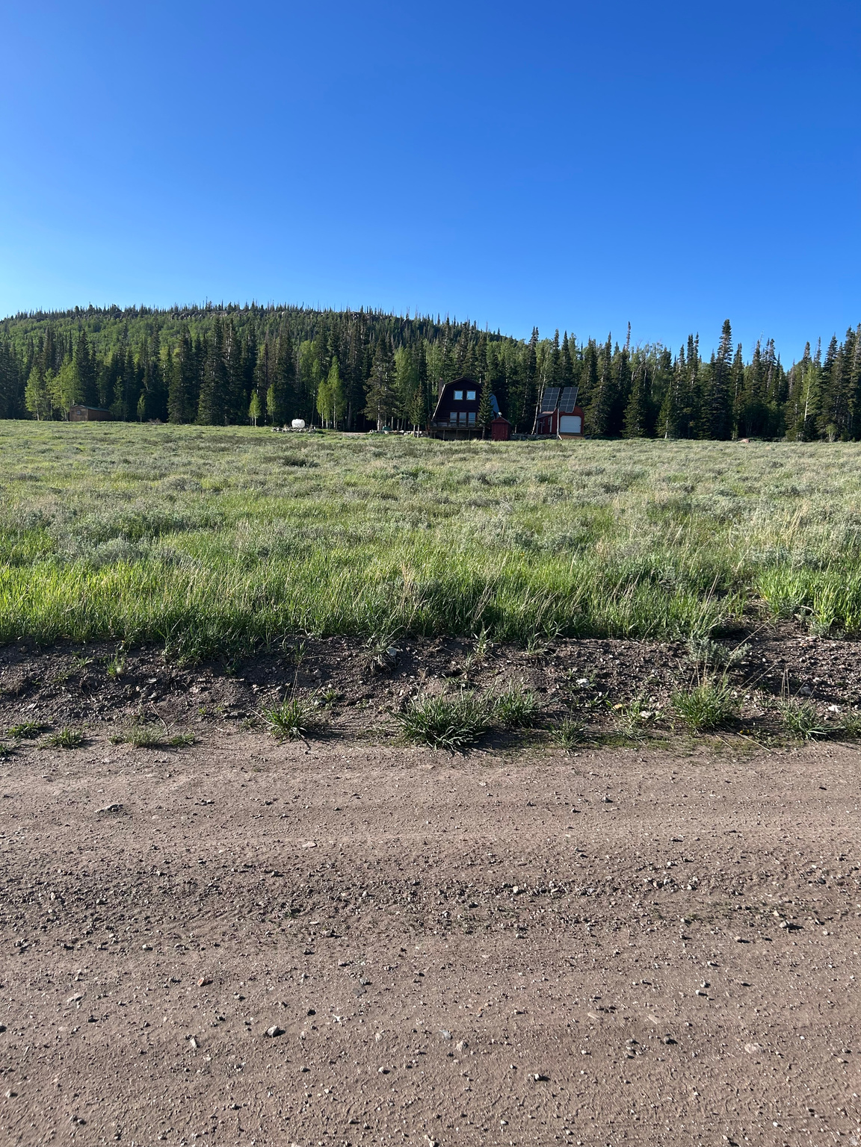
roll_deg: -2.5
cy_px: 574
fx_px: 862
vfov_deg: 67.3
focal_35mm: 26
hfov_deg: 53.1
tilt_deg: -5.3
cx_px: 430
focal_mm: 5.7
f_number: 1.5
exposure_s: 1/2353
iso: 50
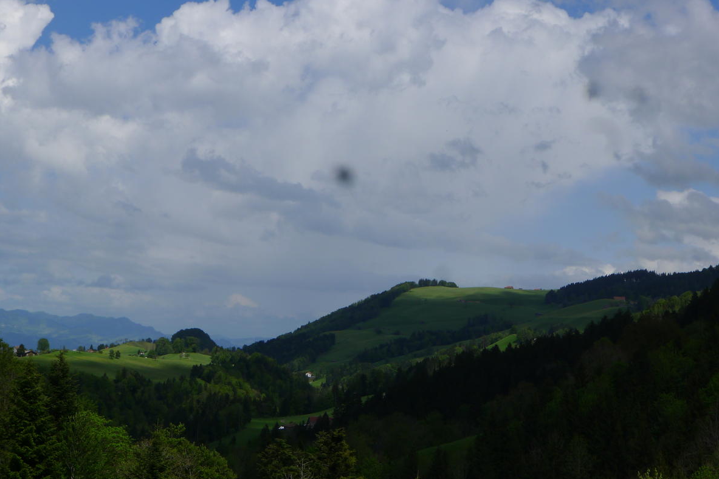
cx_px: 363
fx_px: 1518
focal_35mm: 76
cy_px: 237
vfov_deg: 18.0
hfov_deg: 26.6
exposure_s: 1/1000
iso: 80
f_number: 5.6
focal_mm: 16
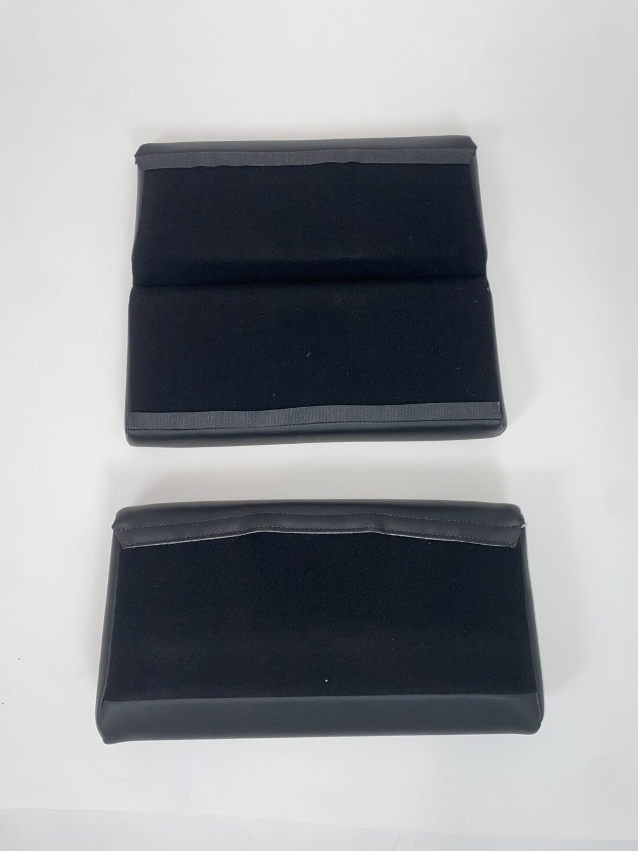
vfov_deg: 67.3
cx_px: 319
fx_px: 639
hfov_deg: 53.1
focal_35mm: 26
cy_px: 426
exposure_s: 1/100
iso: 40
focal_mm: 4.25
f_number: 1.8
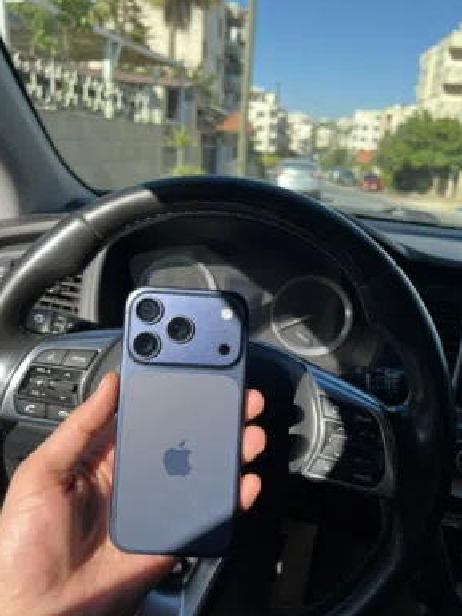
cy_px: 301
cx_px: 233
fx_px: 480
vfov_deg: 65.3
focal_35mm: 27
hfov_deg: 51.4
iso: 50
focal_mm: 5.7
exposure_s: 1/1124
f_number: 1.5
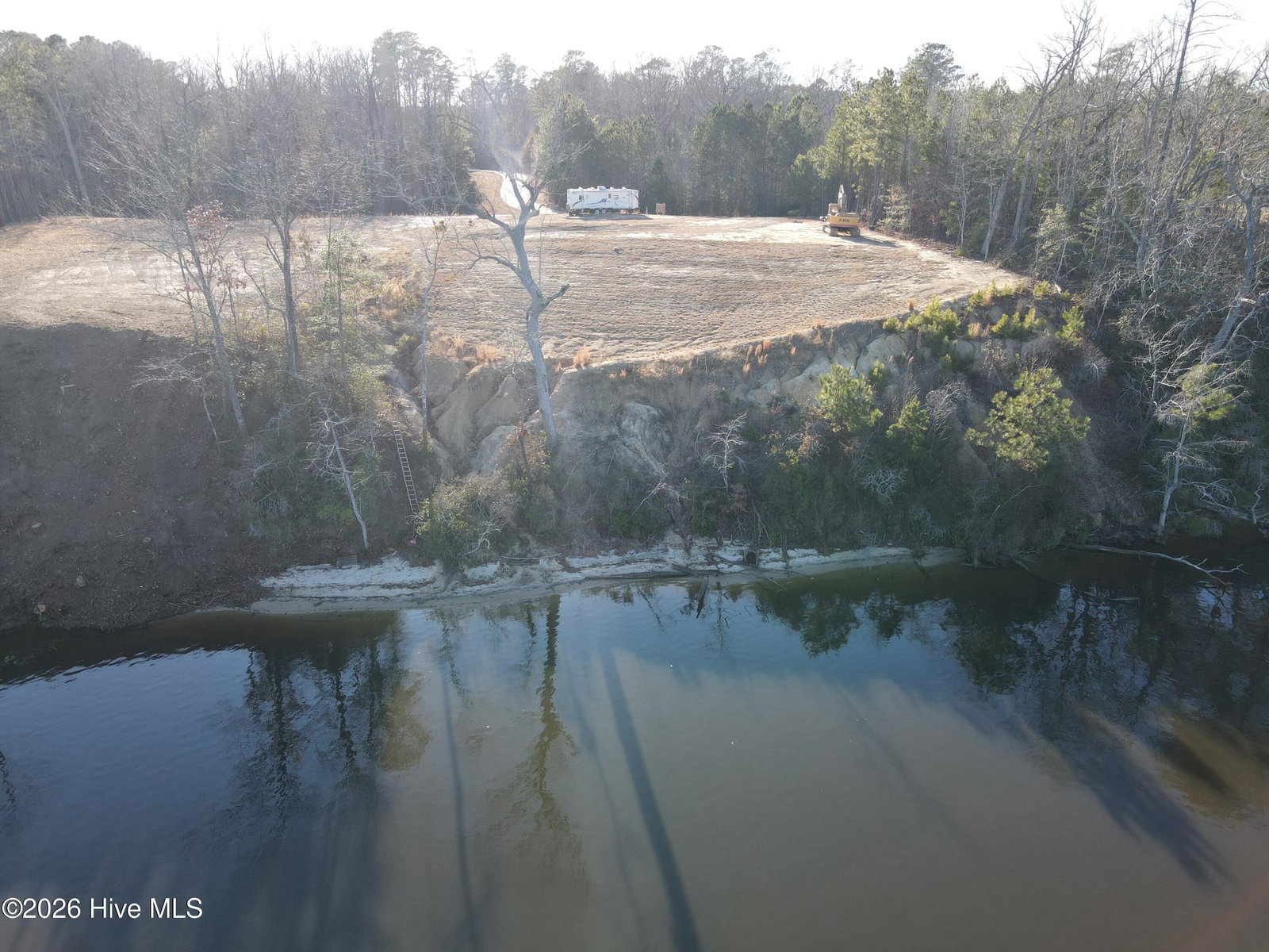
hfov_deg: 71.6
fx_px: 880
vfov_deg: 56.8
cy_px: 476
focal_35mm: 24
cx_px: 634
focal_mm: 4.5
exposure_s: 1/160
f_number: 2.8
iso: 100
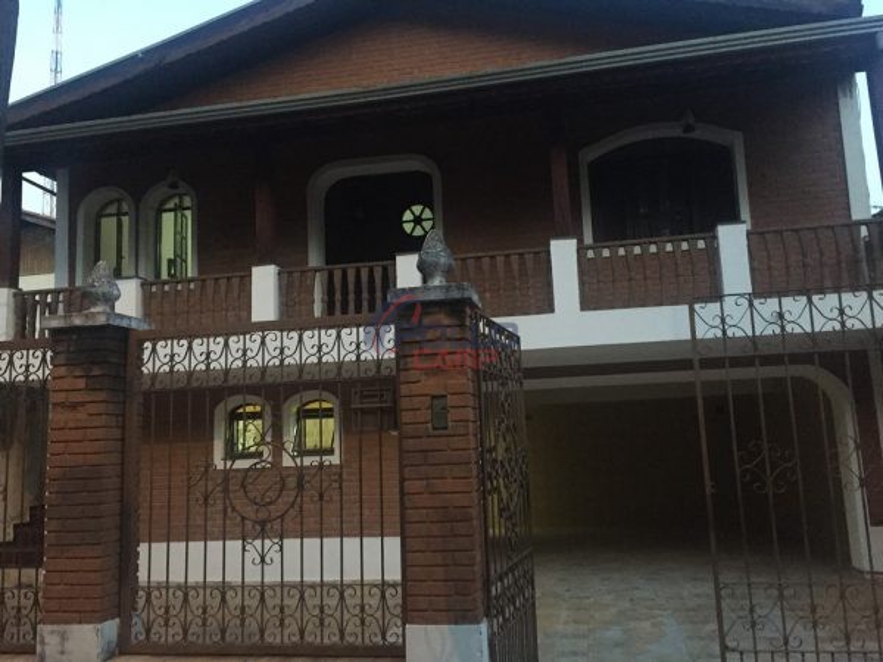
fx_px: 740
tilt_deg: +8.6
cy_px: 331
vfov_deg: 48.2
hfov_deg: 61.7
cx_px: 442
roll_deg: +0.9
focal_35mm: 29
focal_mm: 4.15
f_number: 2.2
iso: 320
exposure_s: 1/15
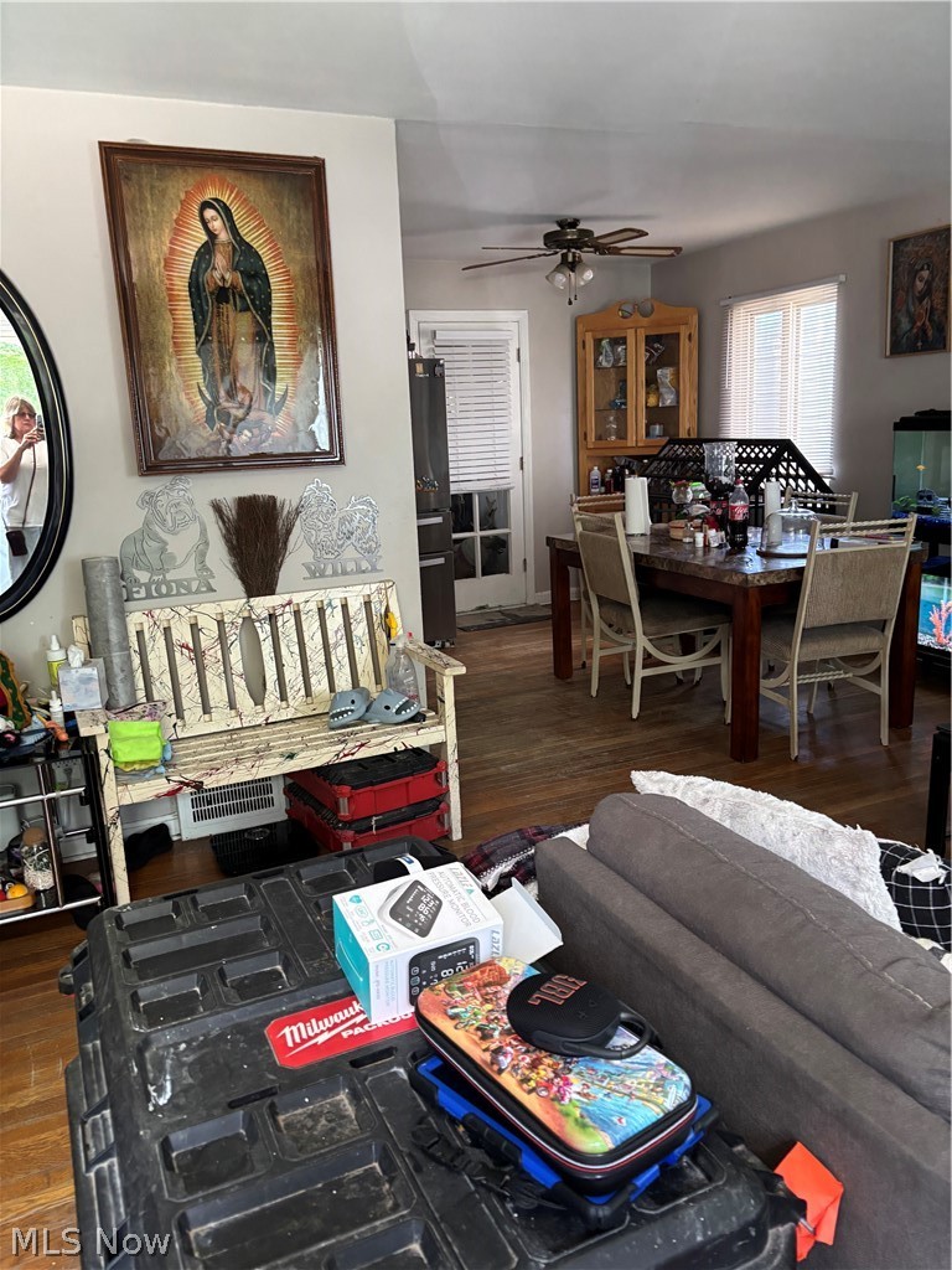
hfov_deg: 53.1
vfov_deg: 67.3
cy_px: 635
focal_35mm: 26
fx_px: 953
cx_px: 476
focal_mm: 5.96
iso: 320
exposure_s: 1/60
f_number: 1.6
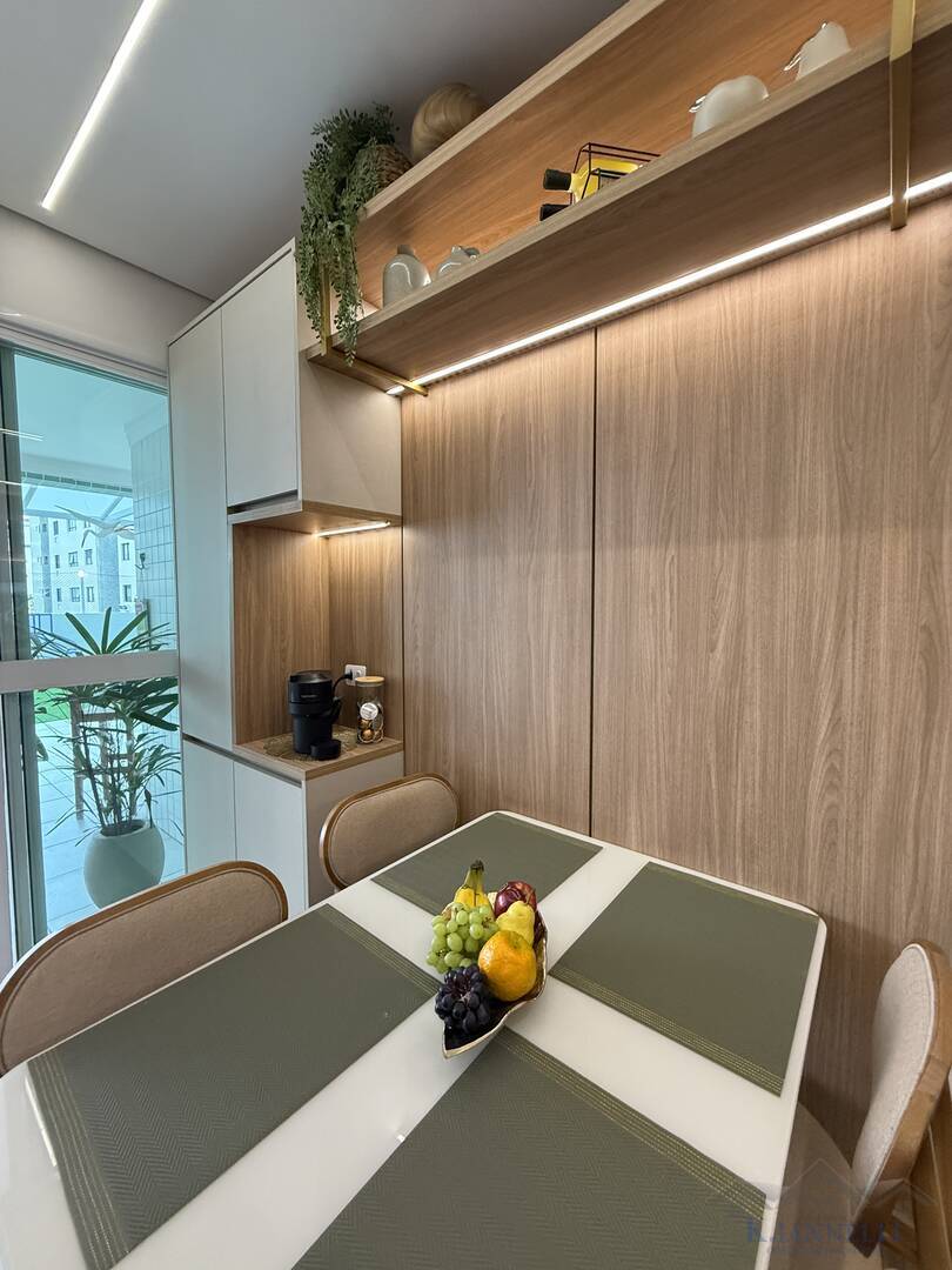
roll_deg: +0.0
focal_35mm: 14
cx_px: 476
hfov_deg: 85.7
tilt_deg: -3.4
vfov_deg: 102.1
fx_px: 513
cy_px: 635
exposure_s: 1/120
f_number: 2.2
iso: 500
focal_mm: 2.22
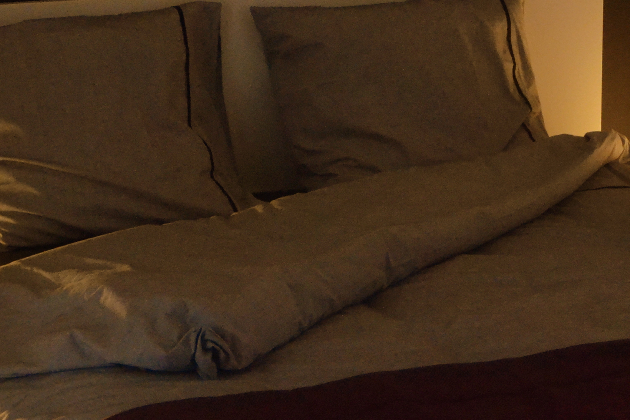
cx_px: 368
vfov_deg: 15.1
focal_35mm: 90
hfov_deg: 22.5
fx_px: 1581
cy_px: 244
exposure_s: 1/50
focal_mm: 23
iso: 3200
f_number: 3.5
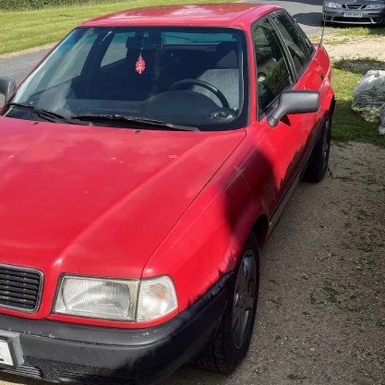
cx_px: 99
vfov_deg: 36.0
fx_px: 591
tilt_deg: -22.3
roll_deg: +1.0
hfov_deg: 35.3
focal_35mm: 47
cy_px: 178
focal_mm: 5.1
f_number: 1.6
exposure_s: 1/2179
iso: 50
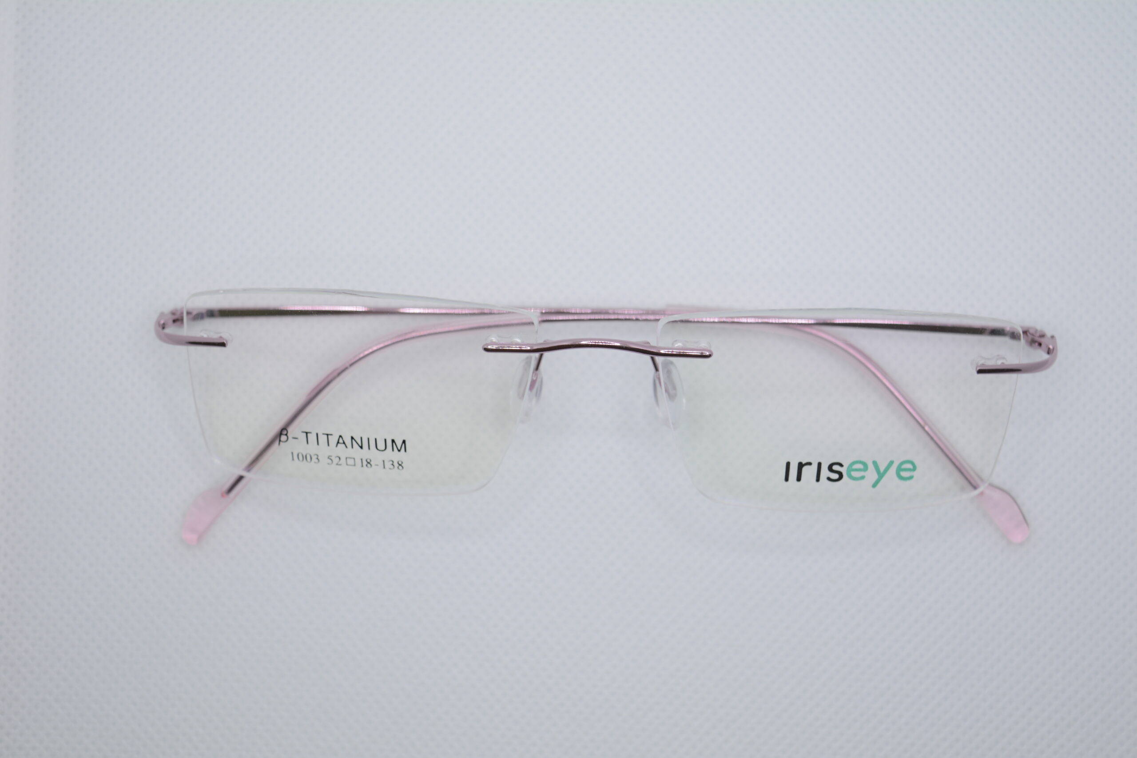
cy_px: 379
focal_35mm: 60
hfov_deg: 33.4
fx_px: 1895
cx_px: 568
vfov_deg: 22.6
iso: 200
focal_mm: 40
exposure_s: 1/125
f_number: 5.6
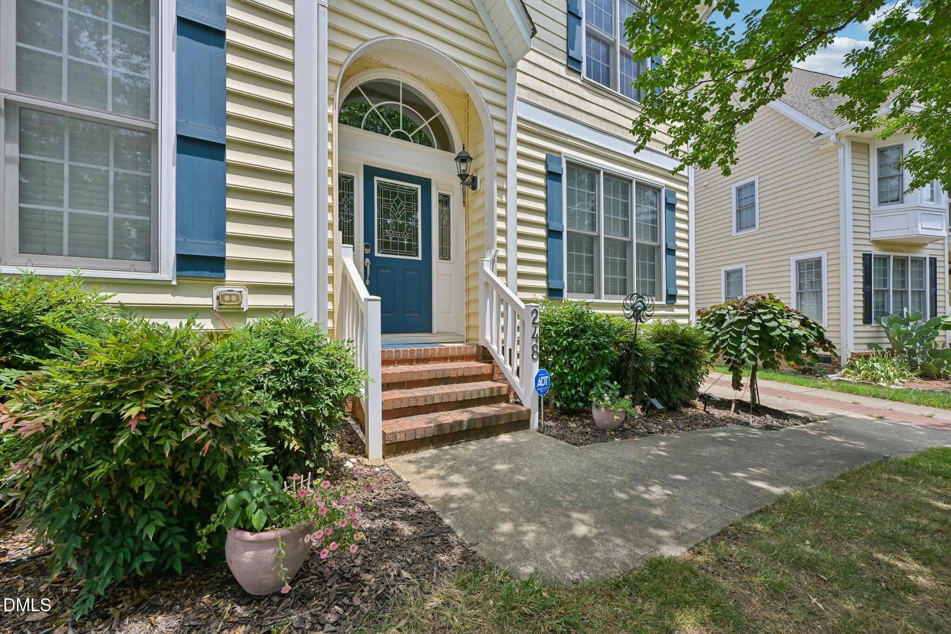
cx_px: 476
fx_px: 370
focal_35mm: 14
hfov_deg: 104.3
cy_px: 317
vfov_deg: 81.2
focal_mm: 14
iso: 100
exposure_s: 1/250
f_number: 8
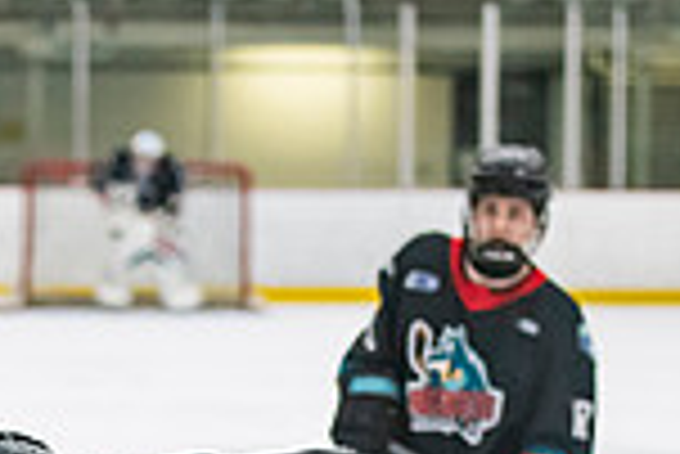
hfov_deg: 5.6
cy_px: 648
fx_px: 6920
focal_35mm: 366
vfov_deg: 3.8
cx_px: 14
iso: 2000
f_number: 3.2
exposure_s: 1/640
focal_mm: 80
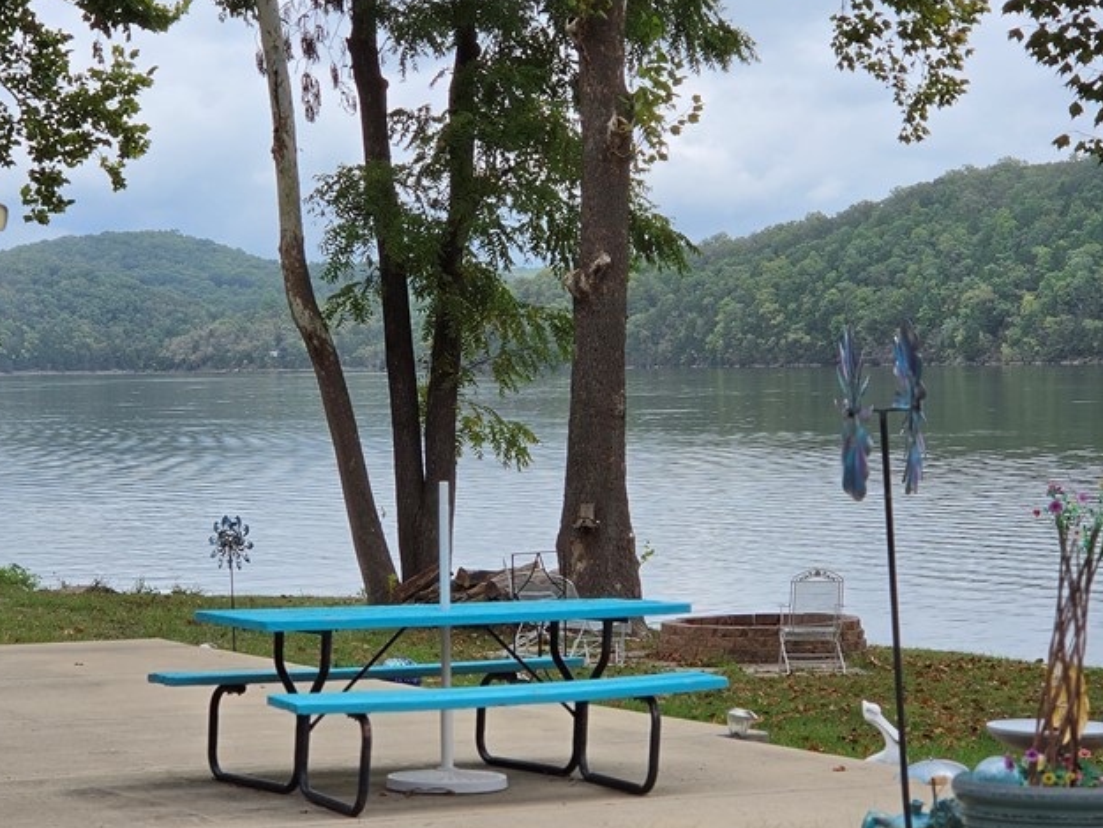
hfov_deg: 17.4
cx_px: 455
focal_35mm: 113
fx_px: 3601
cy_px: 348
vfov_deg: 13.1
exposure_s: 1/594
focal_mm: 7
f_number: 2.4
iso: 25
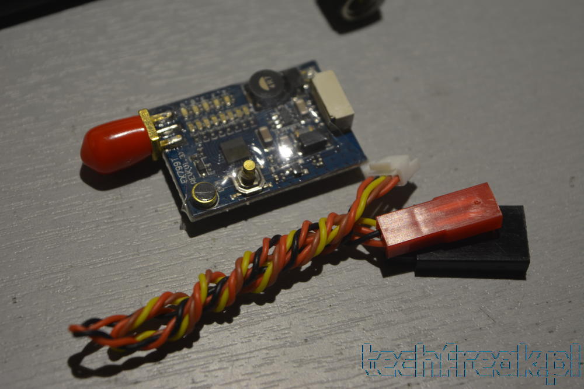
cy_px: 194
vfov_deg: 16.6
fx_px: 1338
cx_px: 292
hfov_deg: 24.6
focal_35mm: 82
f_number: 5.6
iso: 400
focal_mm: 55
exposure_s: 1/60
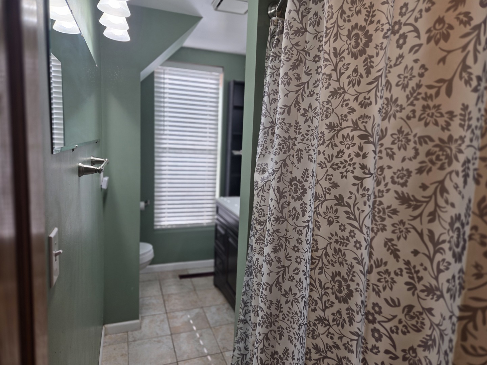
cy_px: 182
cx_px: 244
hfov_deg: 73.9
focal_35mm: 23
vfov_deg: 58.9
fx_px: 324
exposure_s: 1/120
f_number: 1.8
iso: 40
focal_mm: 5.4
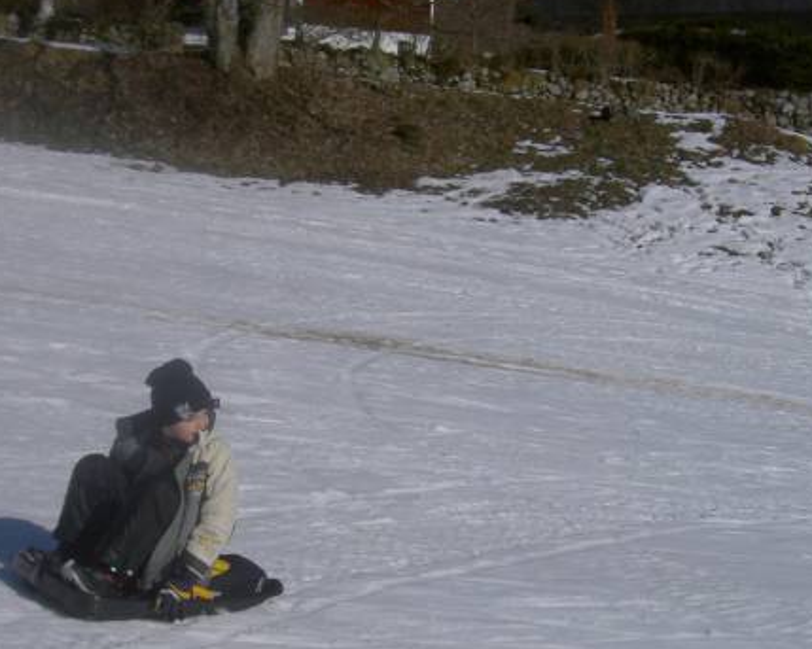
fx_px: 1706
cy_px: 452
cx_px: 352
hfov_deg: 26.8
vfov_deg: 21.4
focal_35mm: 71
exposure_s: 1/2000
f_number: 4.7
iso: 100
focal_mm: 8
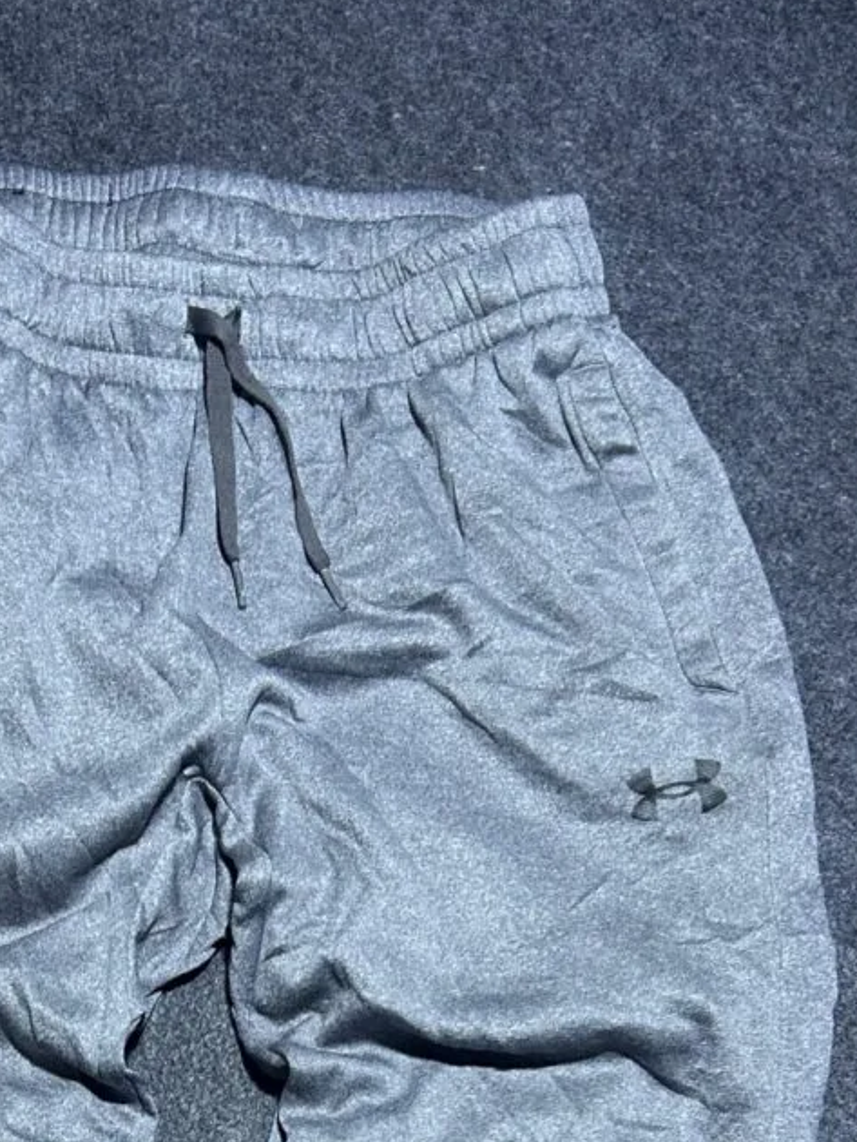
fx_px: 2177
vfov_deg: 26.5
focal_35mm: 66
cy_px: 1323
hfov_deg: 22.1
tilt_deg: -54.7
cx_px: 210
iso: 100
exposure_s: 1/100
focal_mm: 5.7
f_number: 1.5
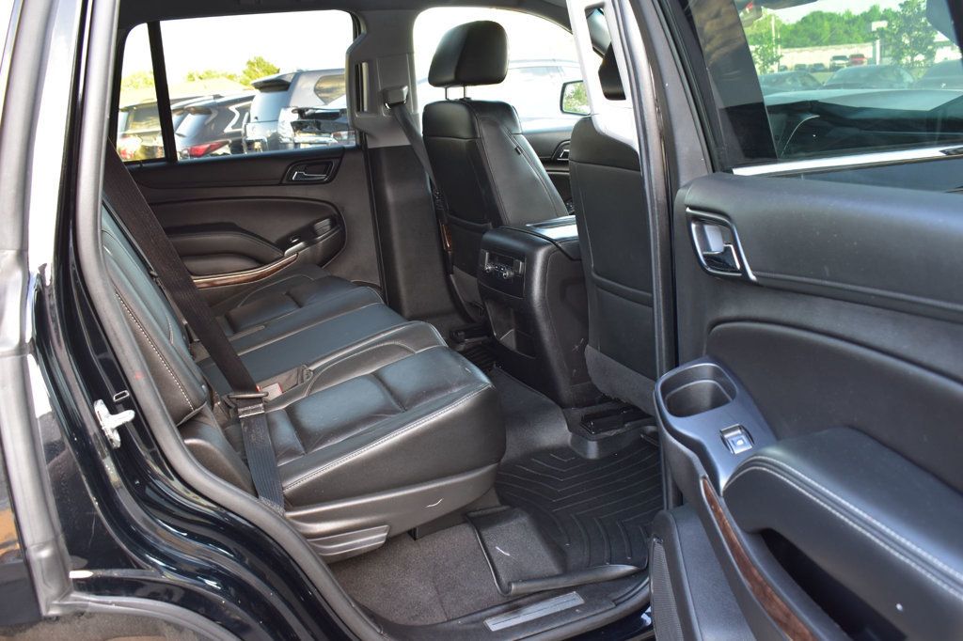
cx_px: 482
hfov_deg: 59.5
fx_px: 842
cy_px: 320
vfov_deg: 41.7
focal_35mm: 32
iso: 400
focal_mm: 21
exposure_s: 1/15
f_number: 6.3
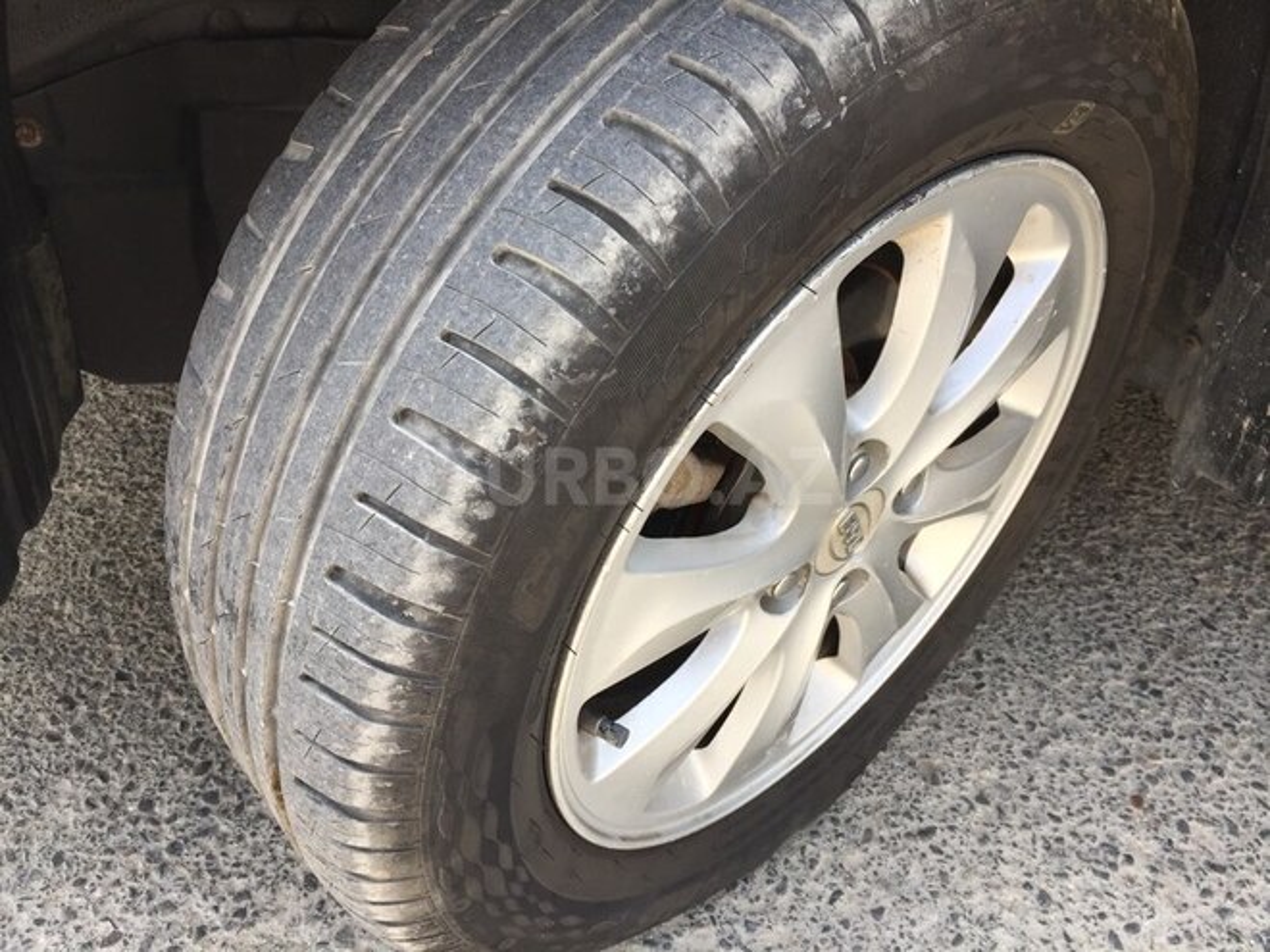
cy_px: 476
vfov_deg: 48.2
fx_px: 1064
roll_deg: -8.5
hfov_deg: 61.7
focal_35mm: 29
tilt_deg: -40.8
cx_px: 635
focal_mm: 4.15
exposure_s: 1/356
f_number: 2.2
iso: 32
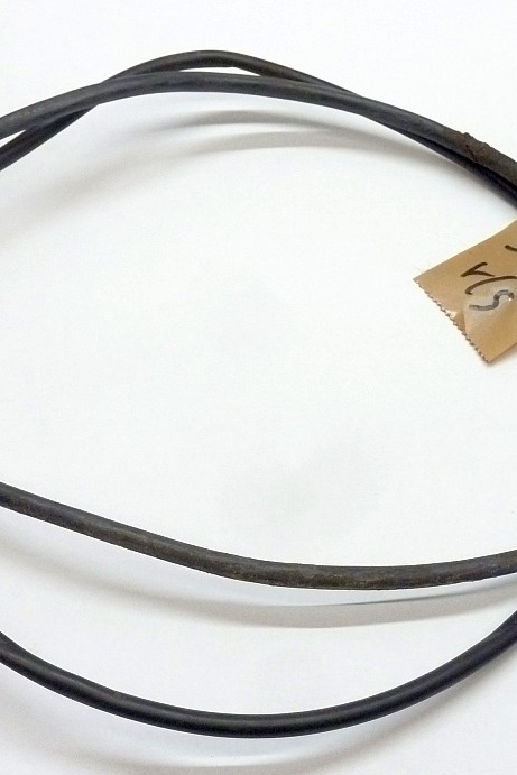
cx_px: 181
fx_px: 1270
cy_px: 390
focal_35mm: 59
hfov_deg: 22.9
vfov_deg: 33.9
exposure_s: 1/30
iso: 400
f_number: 3.7
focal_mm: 6.9
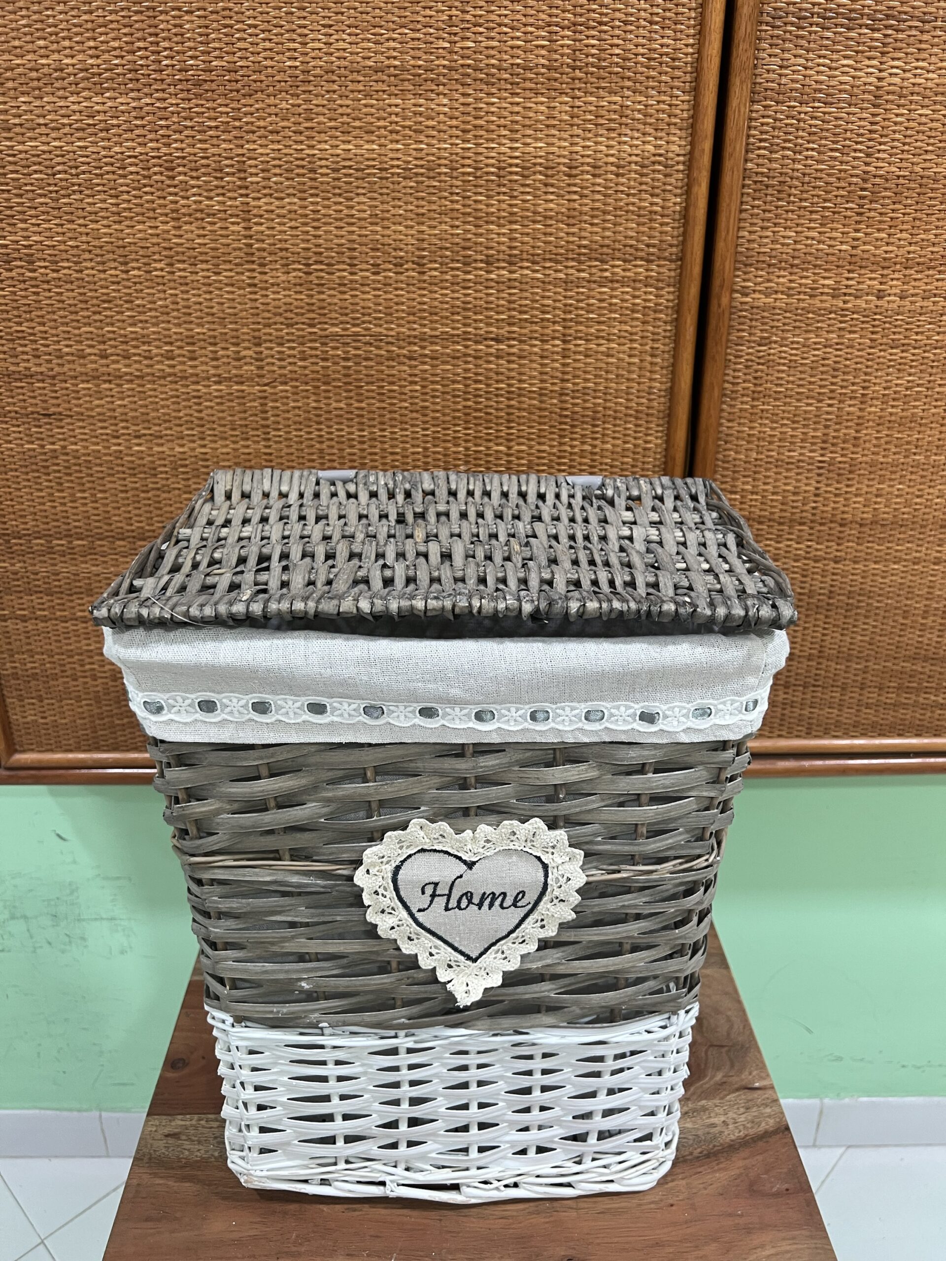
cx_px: 473
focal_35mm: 26
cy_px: 630
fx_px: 947
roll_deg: +0.5
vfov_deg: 67.3
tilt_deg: -24.3
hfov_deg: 53.1
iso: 100
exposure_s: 1/50
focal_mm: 5.7
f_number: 1.5
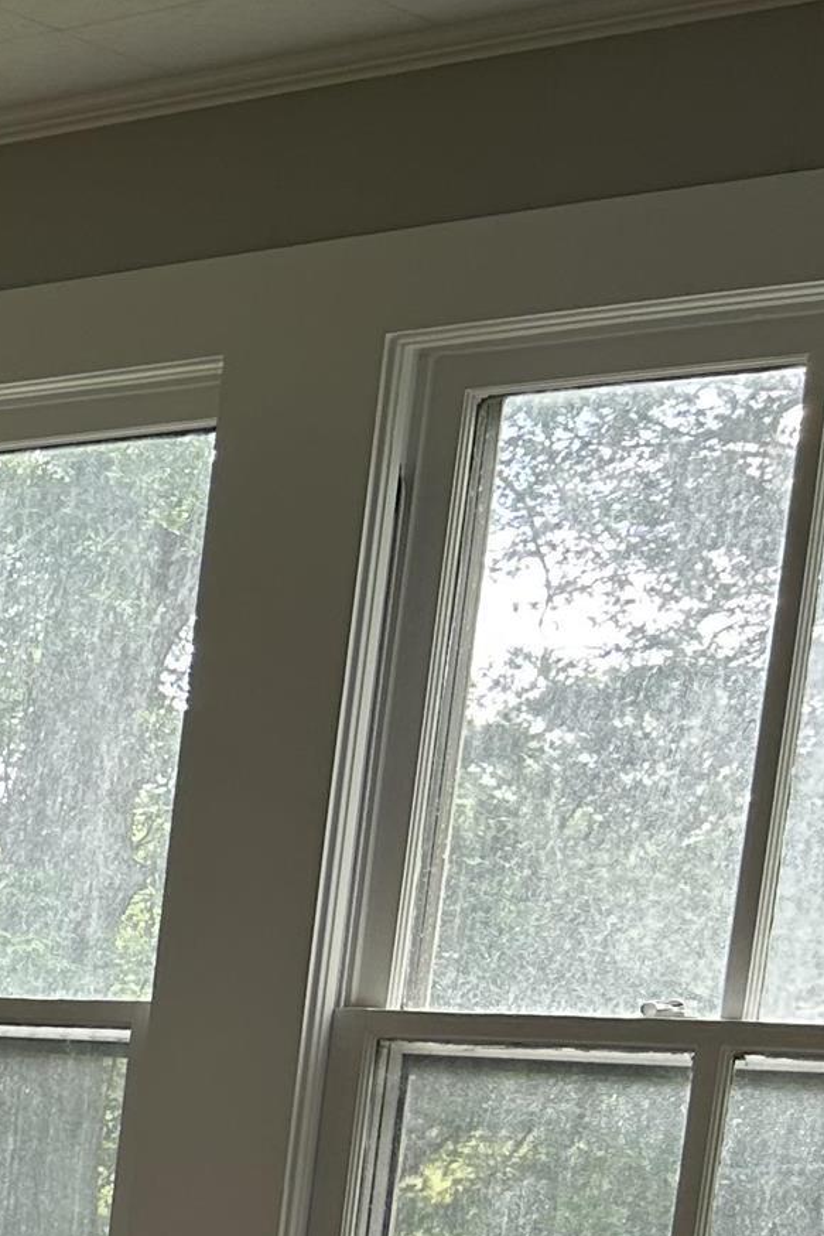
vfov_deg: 20.1
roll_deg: -2.2
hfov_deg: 11.5
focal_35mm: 95
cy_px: 1481
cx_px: -1254
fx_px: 3260
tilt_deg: -9.3
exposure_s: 1/136
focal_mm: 5.7
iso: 32
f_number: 1.5
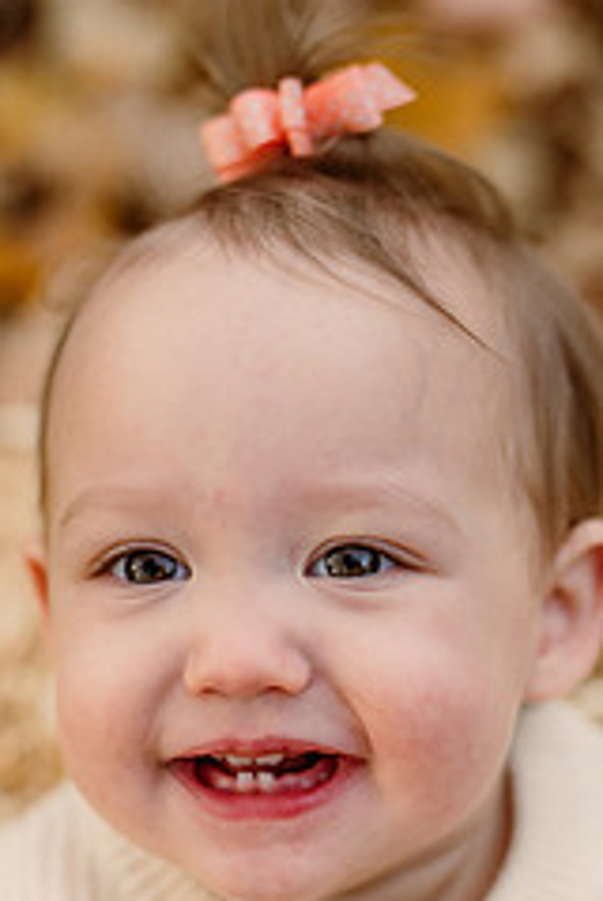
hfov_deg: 14.6
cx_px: 279
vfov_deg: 21.3
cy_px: 773
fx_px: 2355
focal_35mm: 94
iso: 250
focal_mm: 50
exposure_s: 1/400
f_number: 2.2
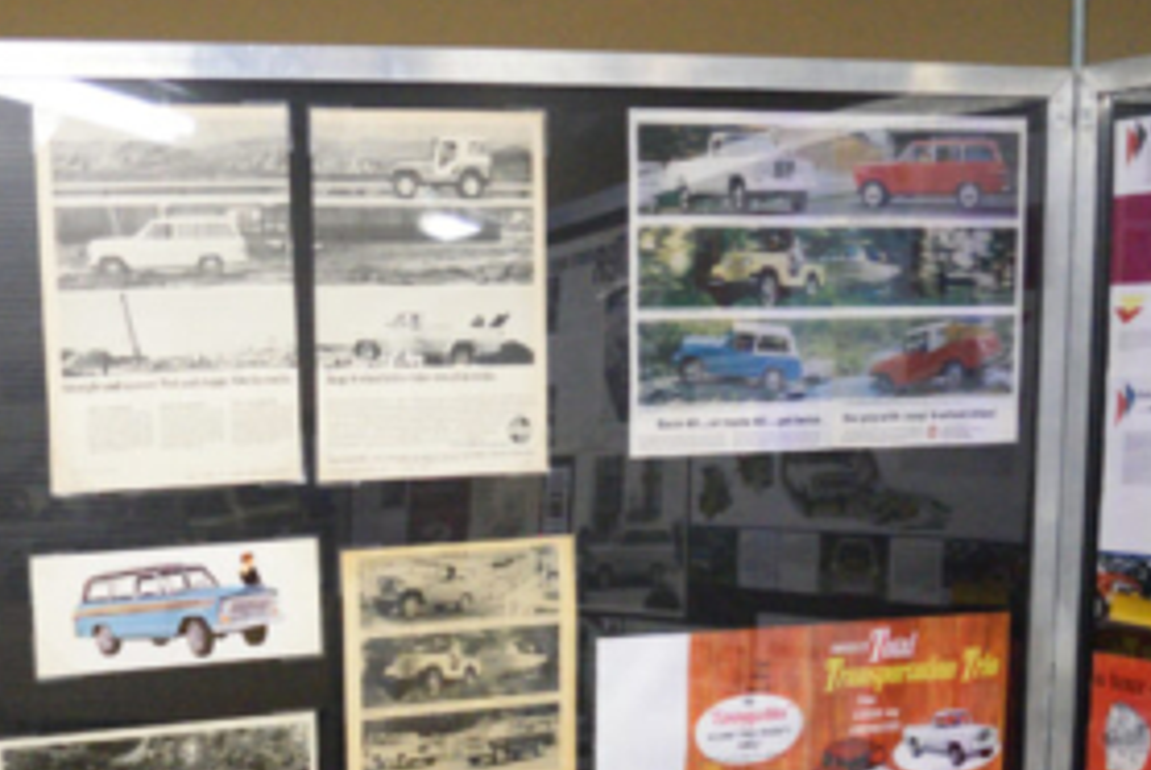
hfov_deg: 28.1
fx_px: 2208
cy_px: 801
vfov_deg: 19.1
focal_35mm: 69
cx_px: 108
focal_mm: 20
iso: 3200
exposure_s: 1/500
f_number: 3.5
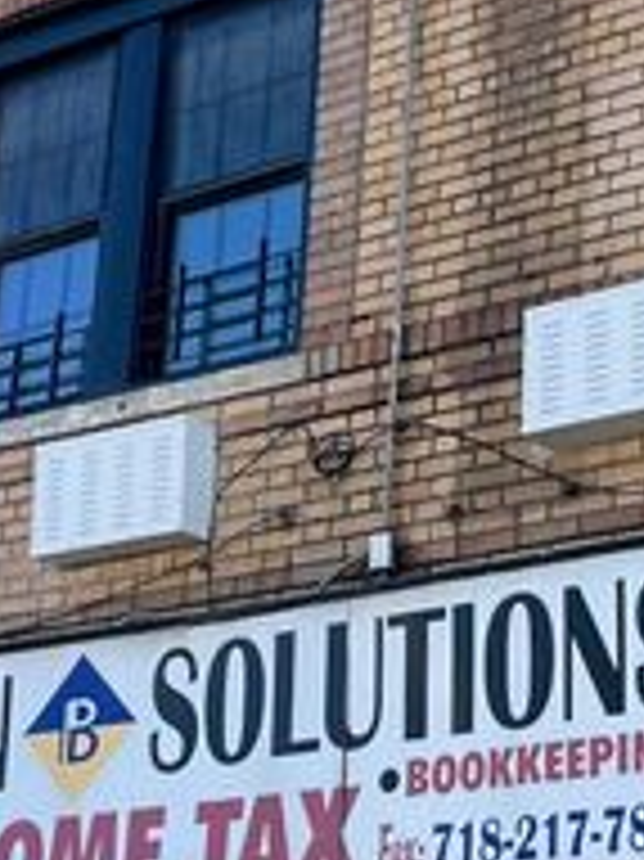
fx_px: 2260
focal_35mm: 91
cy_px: 493
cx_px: 455
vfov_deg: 21.5
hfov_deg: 16.2
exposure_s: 1/727
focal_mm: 5.1
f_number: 1.6
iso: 50
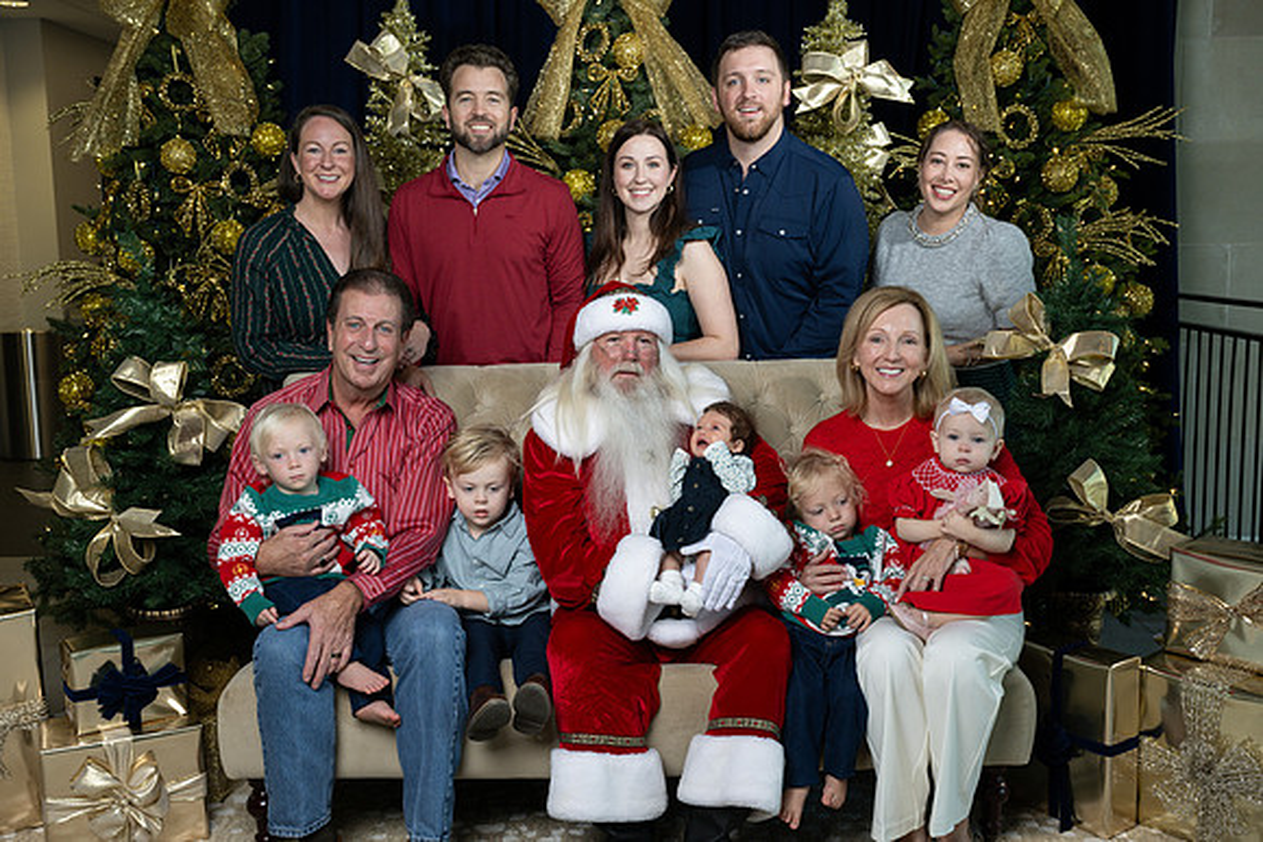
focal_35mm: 36
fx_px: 1263
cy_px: 421
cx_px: 632
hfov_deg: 53.1
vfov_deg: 36.9
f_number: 7.1
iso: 400
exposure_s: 1/60
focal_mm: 36
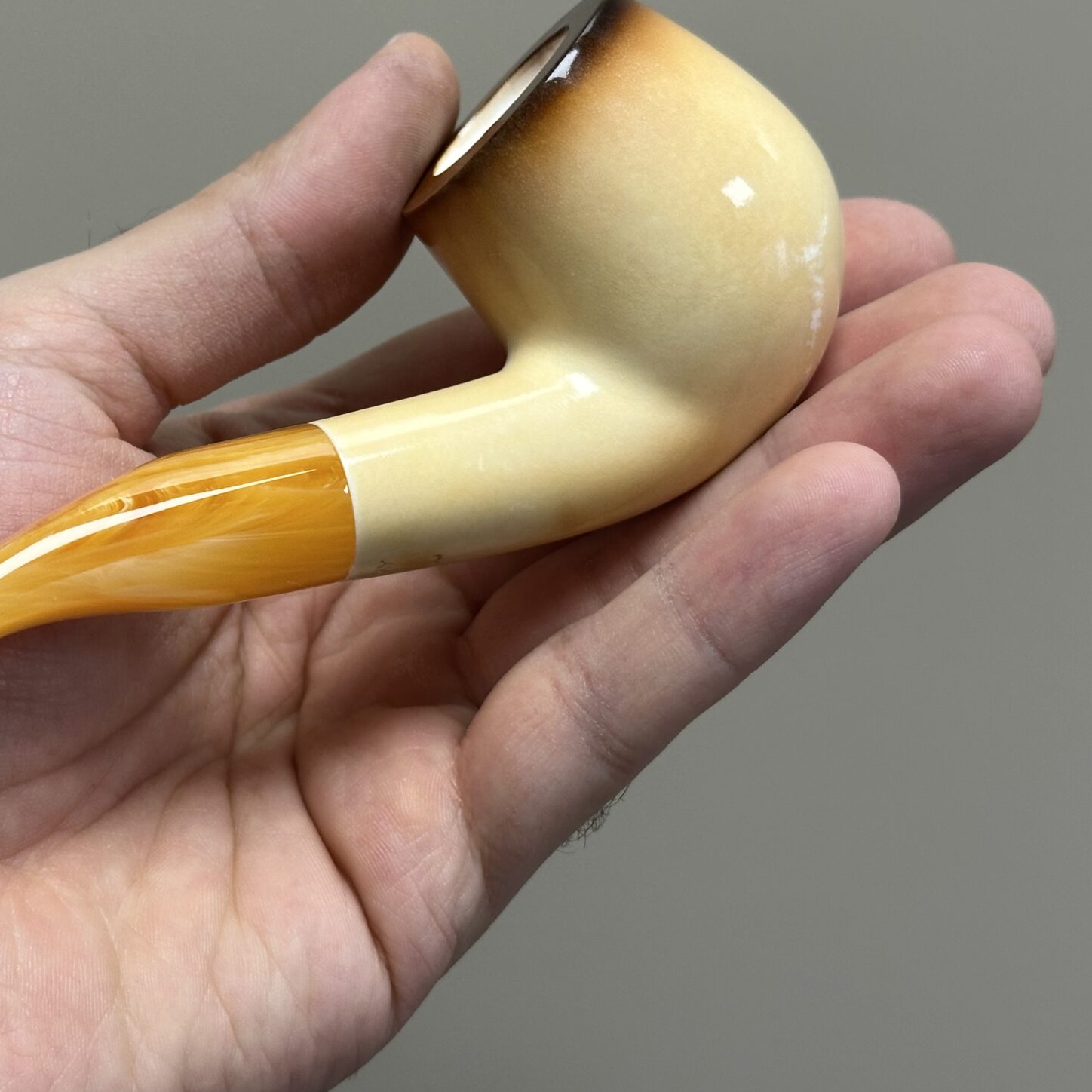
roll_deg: +5.7
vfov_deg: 23.0
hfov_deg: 22.6
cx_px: 152
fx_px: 2677
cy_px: 421
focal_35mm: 75
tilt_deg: -23.8
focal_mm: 6.86
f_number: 1.78
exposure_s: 1/121
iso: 80
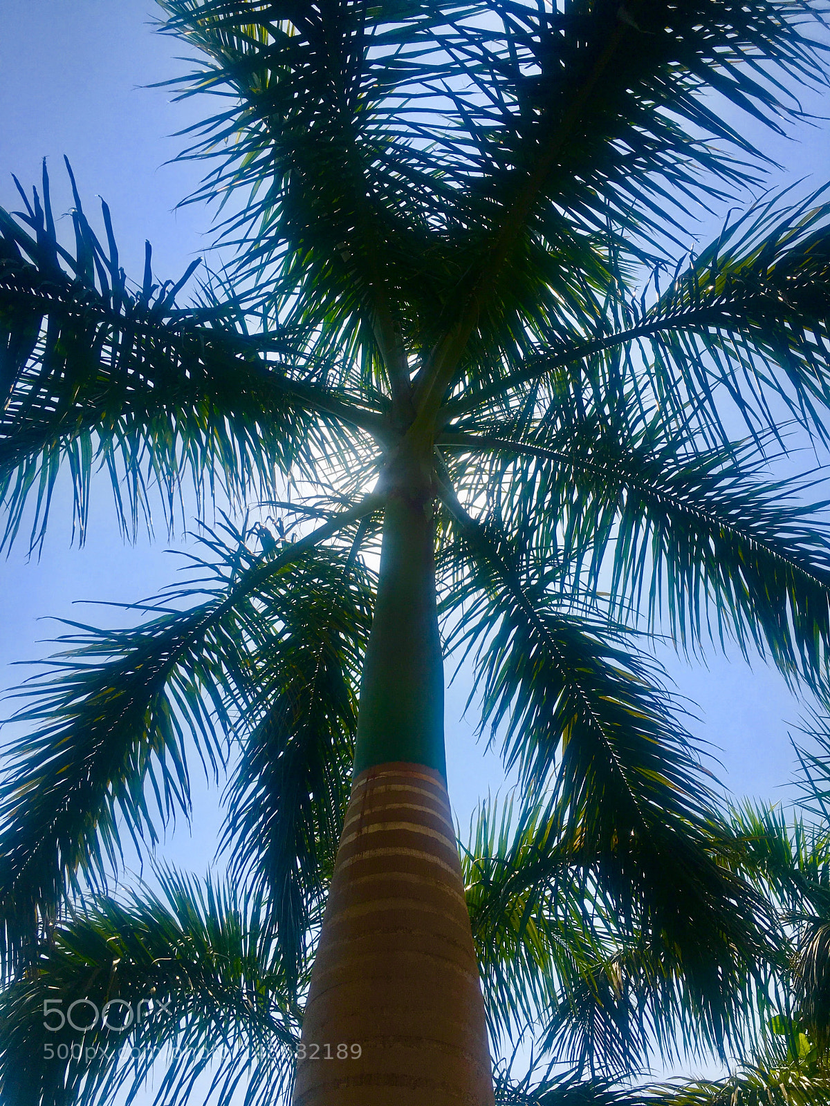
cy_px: 553
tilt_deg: +52.8
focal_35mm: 29
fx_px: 927
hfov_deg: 48.2
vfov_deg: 61.7
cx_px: 415
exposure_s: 1/3497
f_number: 2.2
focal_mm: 4.15
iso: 25
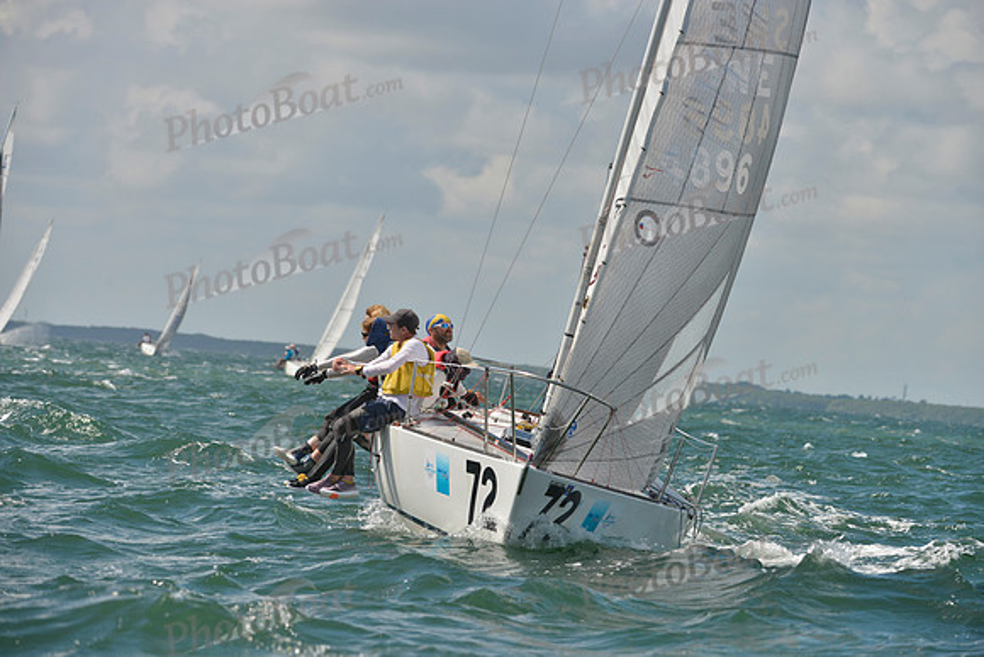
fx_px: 5468
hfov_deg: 10.3
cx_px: 492
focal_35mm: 200
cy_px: 328
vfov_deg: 6.9
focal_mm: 200
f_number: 6.3
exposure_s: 1/1250
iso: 200
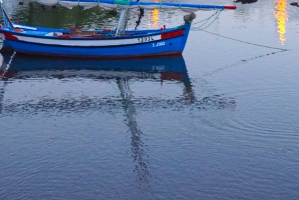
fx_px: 1025
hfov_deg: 16.6
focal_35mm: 123
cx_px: 194
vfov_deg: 10.9
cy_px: -62
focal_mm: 31
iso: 1600
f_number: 5
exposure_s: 1/160
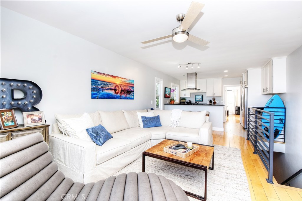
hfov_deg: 100.4
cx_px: 151
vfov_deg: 77.3
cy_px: 100
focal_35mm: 15
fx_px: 126
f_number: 8
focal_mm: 10
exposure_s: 1/60
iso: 320
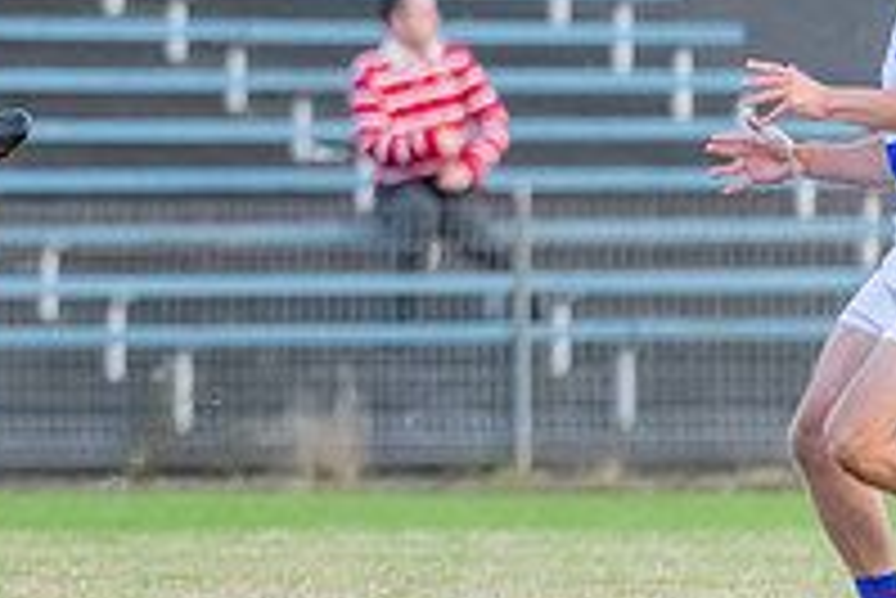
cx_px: -377
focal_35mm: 1741
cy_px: -162
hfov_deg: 1.2
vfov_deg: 0.8
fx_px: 43362
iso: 4500
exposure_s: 1/1600
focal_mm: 460
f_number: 6.3
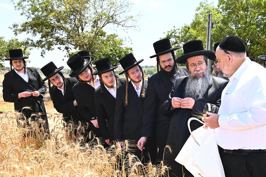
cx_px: 158
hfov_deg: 46.2
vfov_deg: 31.8
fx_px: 310
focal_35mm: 42
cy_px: 105
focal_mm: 35
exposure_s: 1/125
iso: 160
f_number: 8
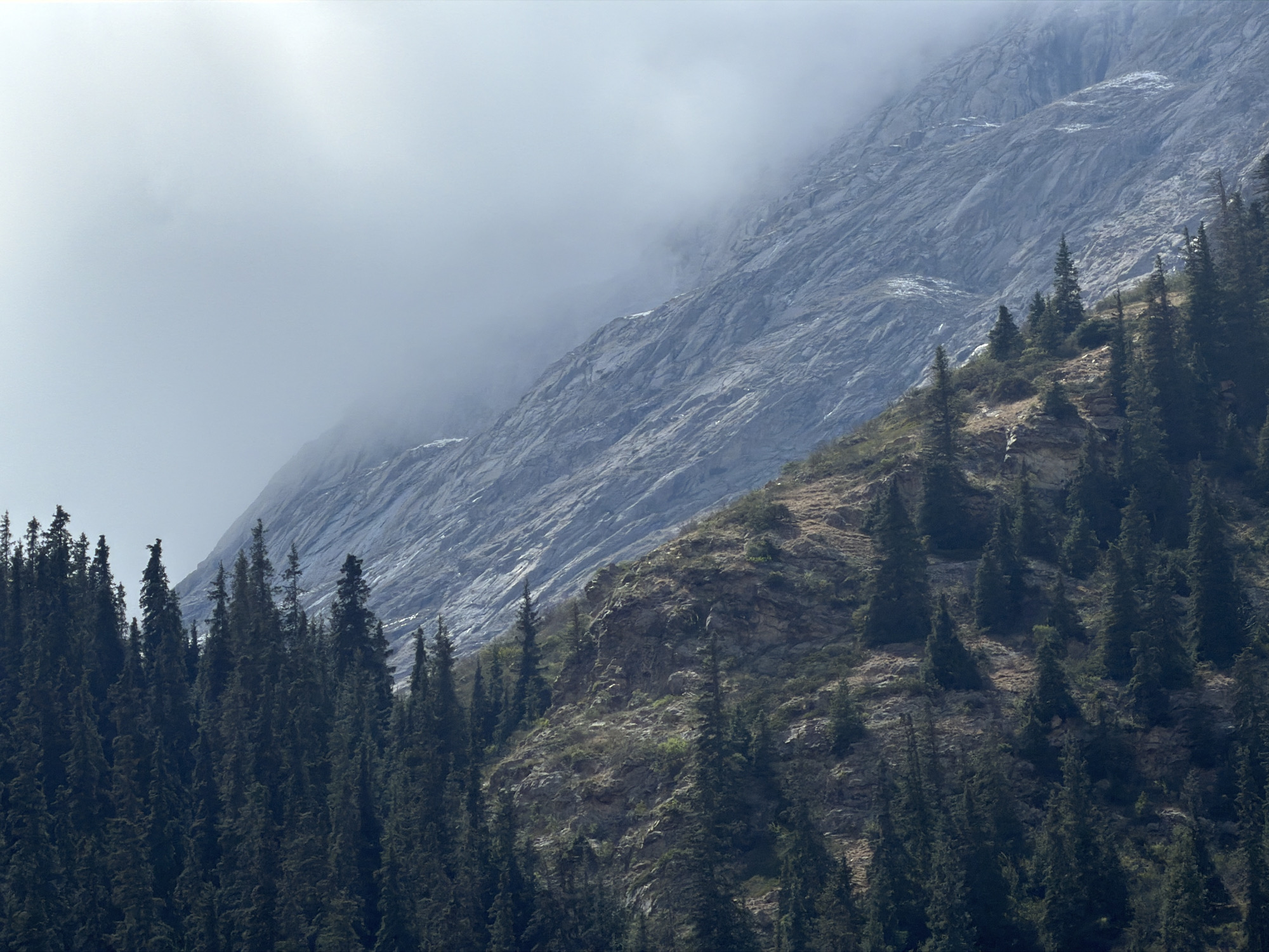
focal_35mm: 200
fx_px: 7332
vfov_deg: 7.4
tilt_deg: +29.4
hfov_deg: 9.9
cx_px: 634
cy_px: 476
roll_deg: +2.8
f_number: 2.8
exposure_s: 1/1011
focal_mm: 16.89
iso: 20
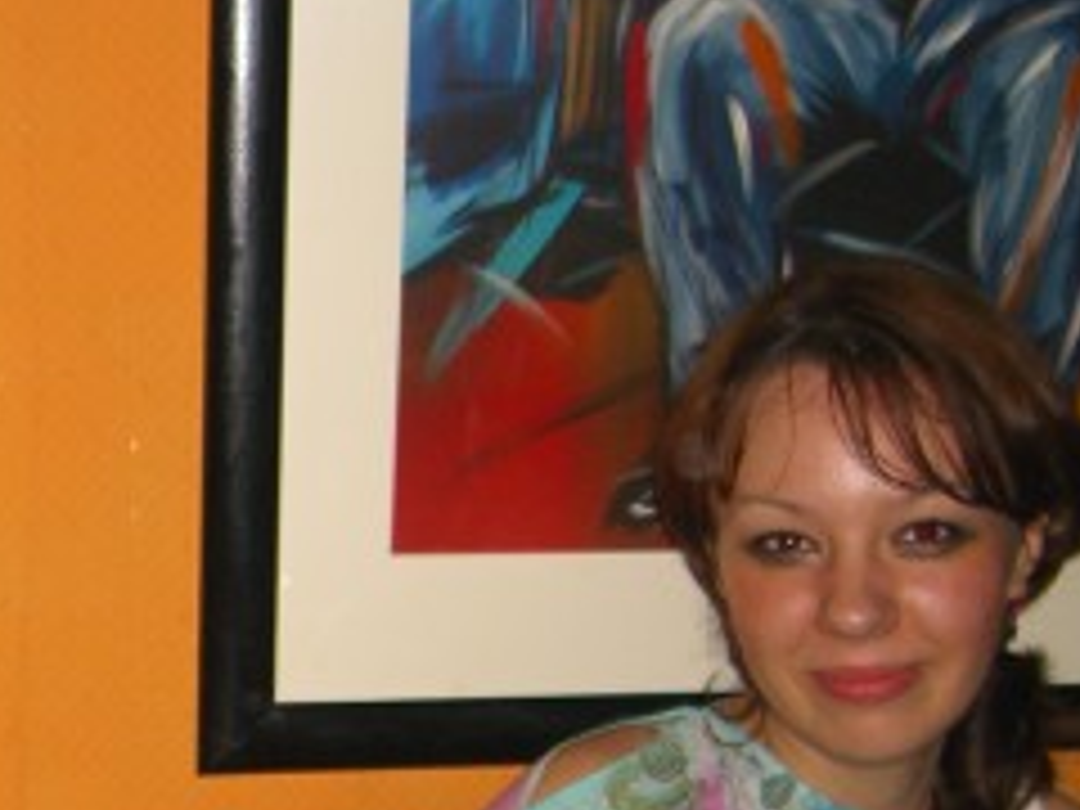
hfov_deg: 19.7
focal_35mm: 95
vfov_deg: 15.2
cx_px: -122
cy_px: 891
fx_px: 2964
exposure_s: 1/60
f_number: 2.8
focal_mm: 7.9
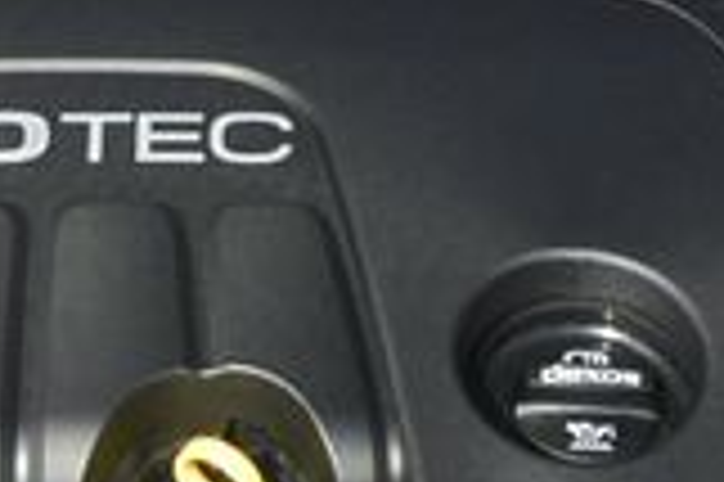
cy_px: 664
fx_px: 3456
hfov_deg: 12.0
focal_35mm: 172
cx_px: 315
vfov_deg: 7.8
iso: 160
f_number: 4.5
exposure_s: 1/640
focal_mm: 10
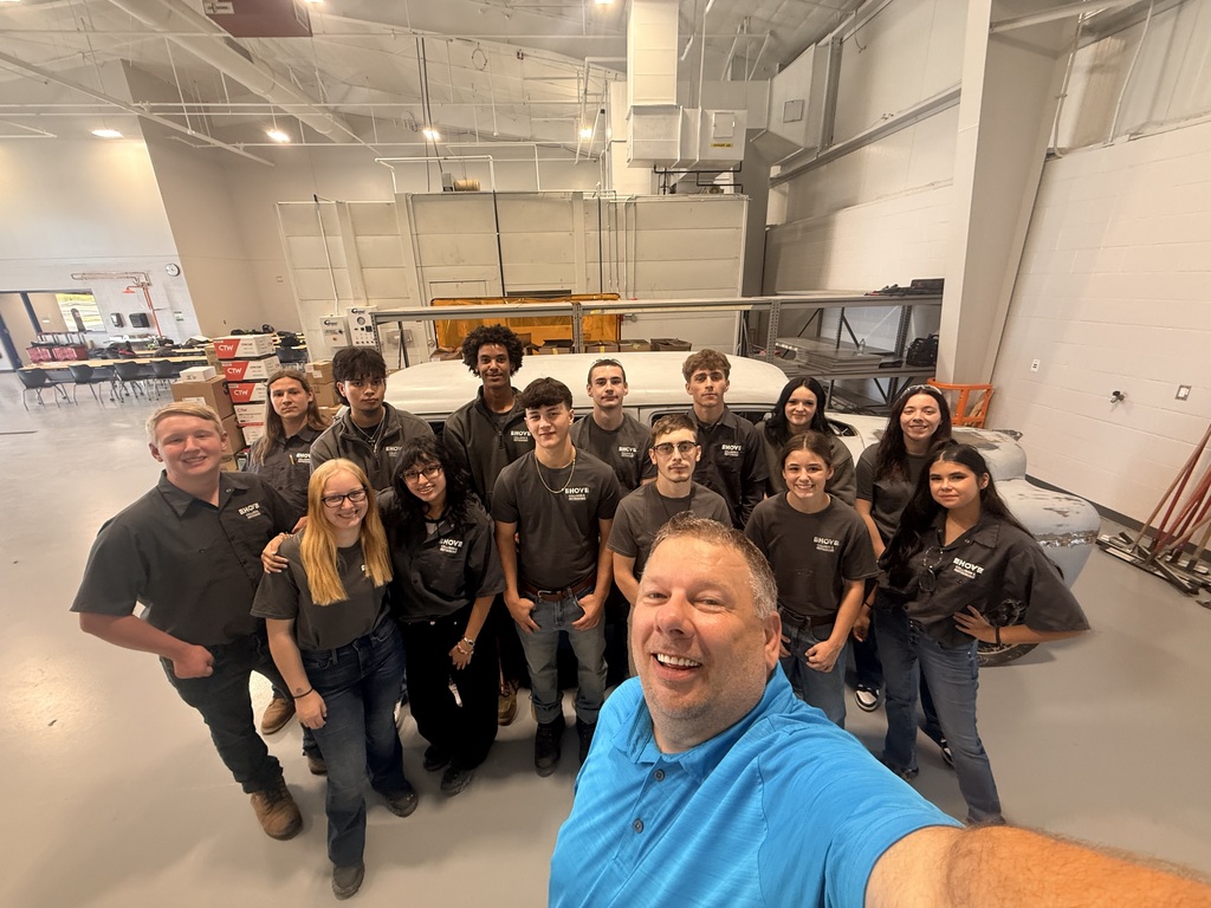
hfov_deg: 102.1
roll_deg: +0.7
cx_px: 606
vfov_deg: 85.7
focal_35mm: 14
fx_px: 490
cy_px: 454
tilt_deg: -19.3
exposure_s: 1/60
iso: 250
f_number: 2.2
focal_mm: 2.22
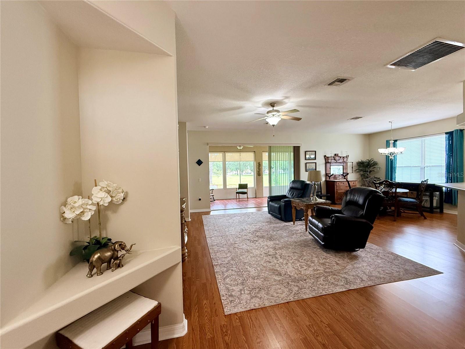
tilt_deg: -1.4
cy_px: 174
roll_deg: +1.1
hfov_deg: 102.1
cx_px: 232
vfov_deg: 85.7
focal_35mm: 14
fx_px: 188
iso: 320
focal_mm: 2.22
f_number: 2.2
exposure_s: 1/120
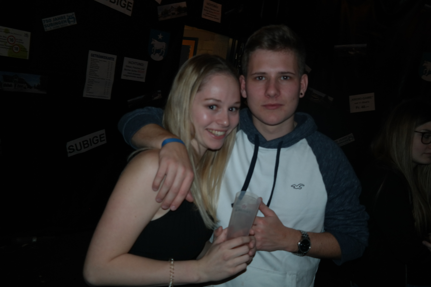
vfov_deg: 40.0
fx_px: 395
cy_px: 144
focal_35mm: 33
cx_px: 216
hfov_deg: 57.2
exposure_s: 1/40
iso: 400
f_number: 4
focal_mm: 22
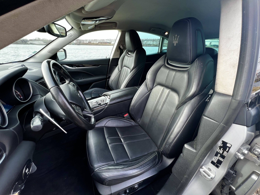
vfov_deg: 89.9
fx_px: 98
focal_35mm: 13
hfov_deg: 106.2
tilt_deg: -27.2
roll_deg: -0.8
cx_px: 130
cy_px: 98
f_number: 1.8
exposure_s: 1/99
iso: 50
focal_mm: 1.57
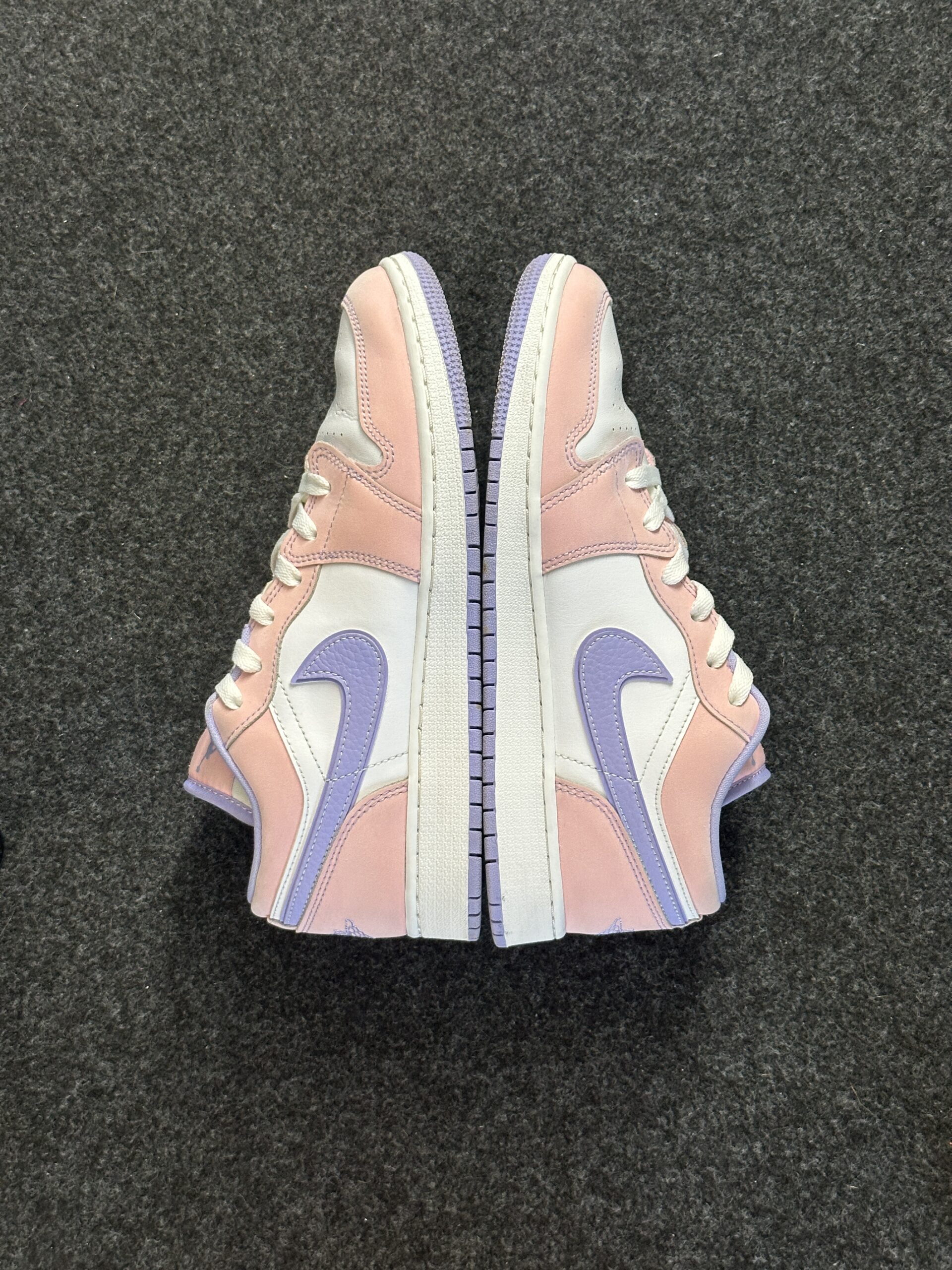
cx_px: 476
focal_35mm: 48
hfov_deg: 30.3
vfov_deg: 39.7
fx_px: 1760
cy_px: 635
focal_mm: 6.86
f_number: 1.78
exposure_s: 1/50
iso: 200
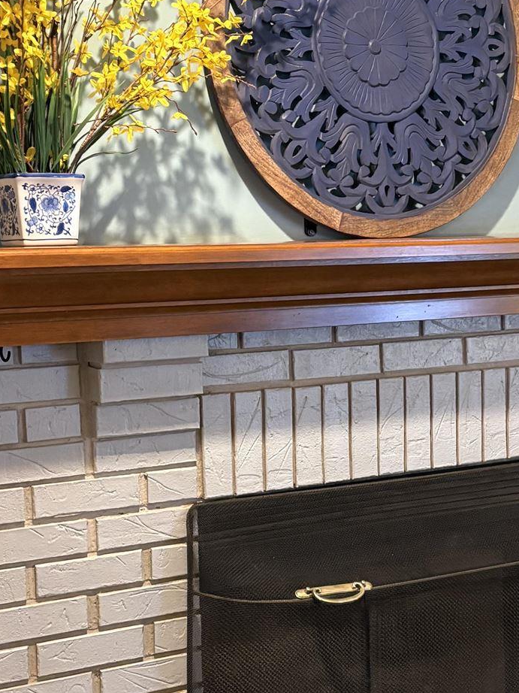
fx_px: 1300
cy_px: 387
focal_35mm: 65
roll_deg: +3.3
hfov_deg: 22.5
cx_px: 345
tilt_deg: -5.8
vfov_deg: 29.8
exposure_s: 1/40
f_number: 1.6
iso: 320
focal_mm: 5.96
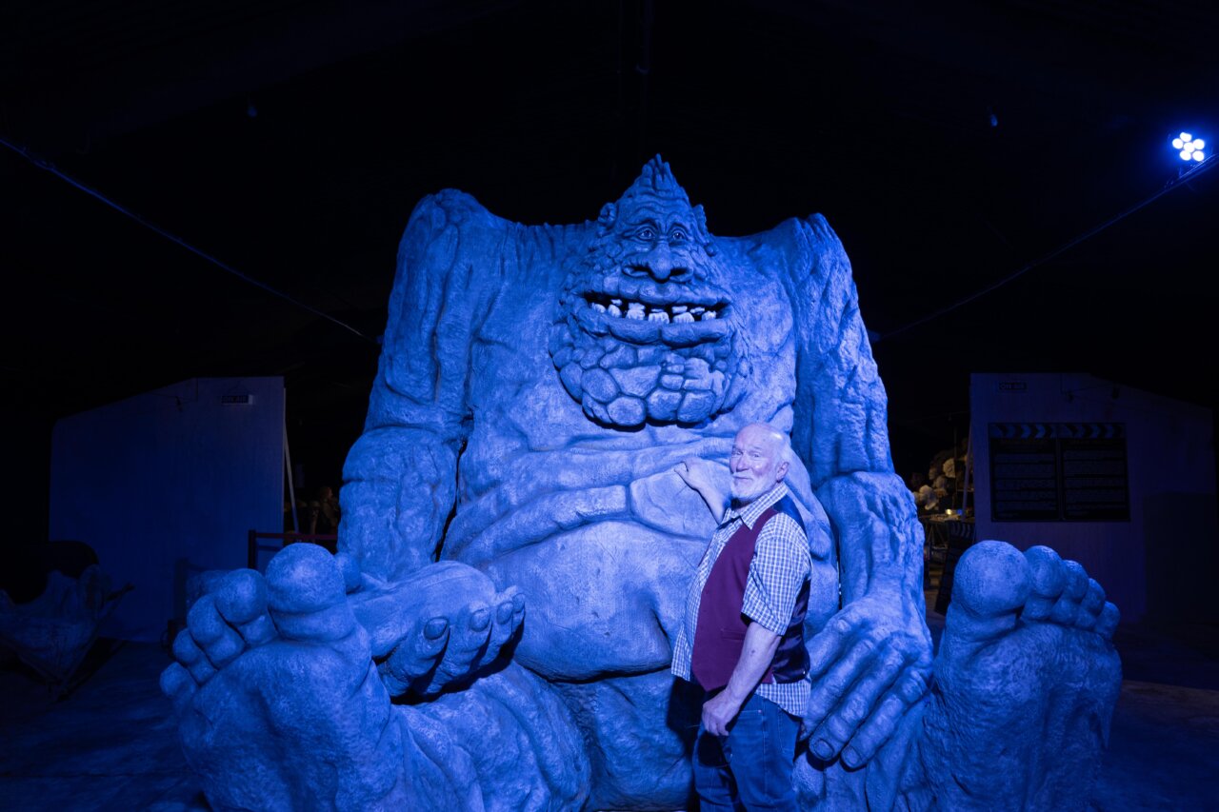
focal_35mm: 24
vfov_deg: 53.1
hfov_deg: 73.8
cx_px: 610
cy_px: 406
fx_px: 813
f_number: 4
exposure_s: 1/50
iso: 800
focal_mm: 24
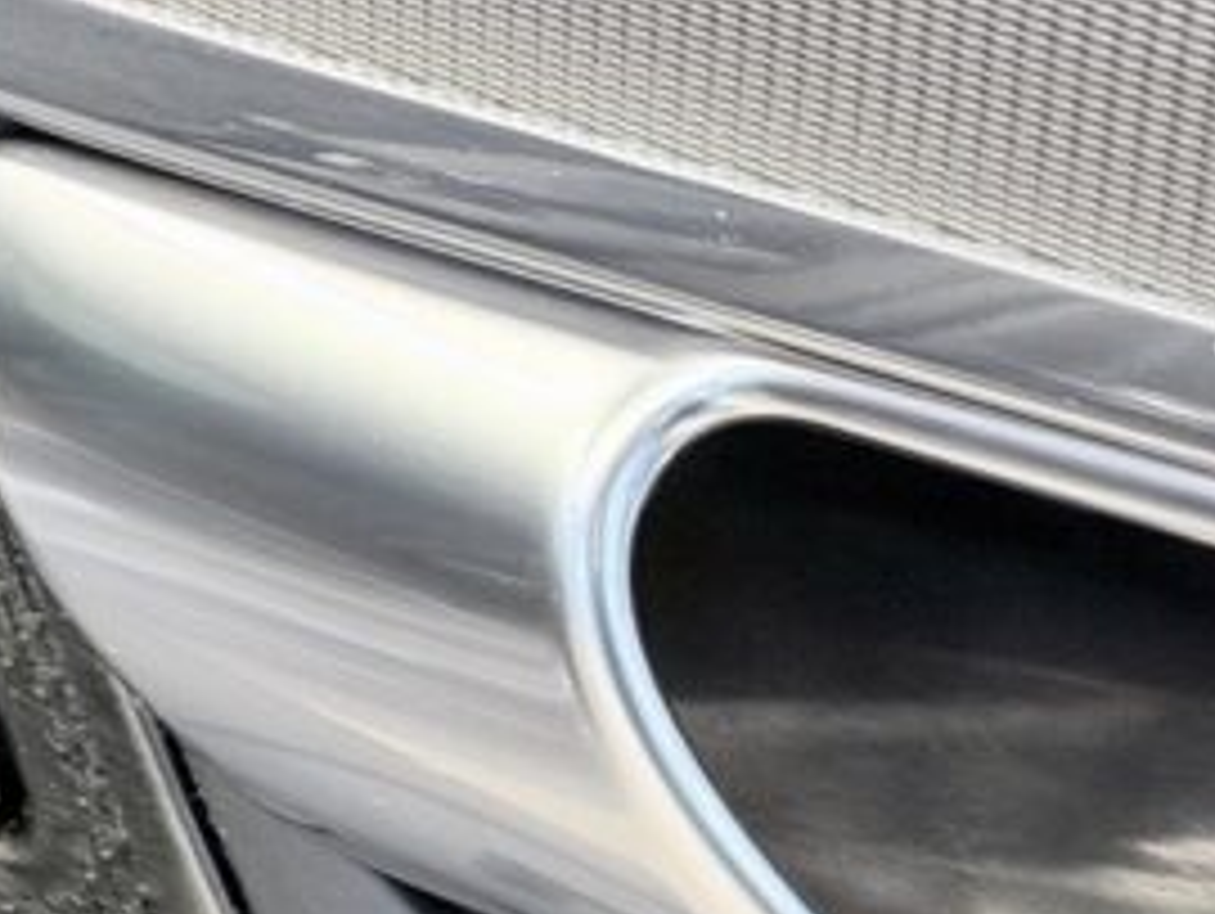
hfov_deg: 10.4
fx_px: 6394
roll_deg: -7.2
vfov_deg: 8.1
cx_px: -778
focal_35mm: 182
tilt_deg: -26.9
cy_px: 68
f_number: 1.78
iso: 320
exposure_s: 1/33
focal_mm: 6.76
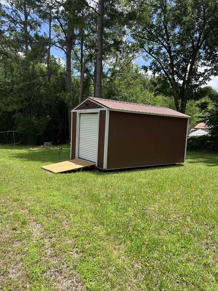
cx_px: 109
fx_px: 218
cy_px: 146
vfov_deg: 67.3
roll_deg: -2.2
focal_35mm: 26
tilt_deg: -5.6
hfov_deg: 53.1
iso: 50
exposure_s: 1/2083
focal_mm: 5.7
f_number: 1.5
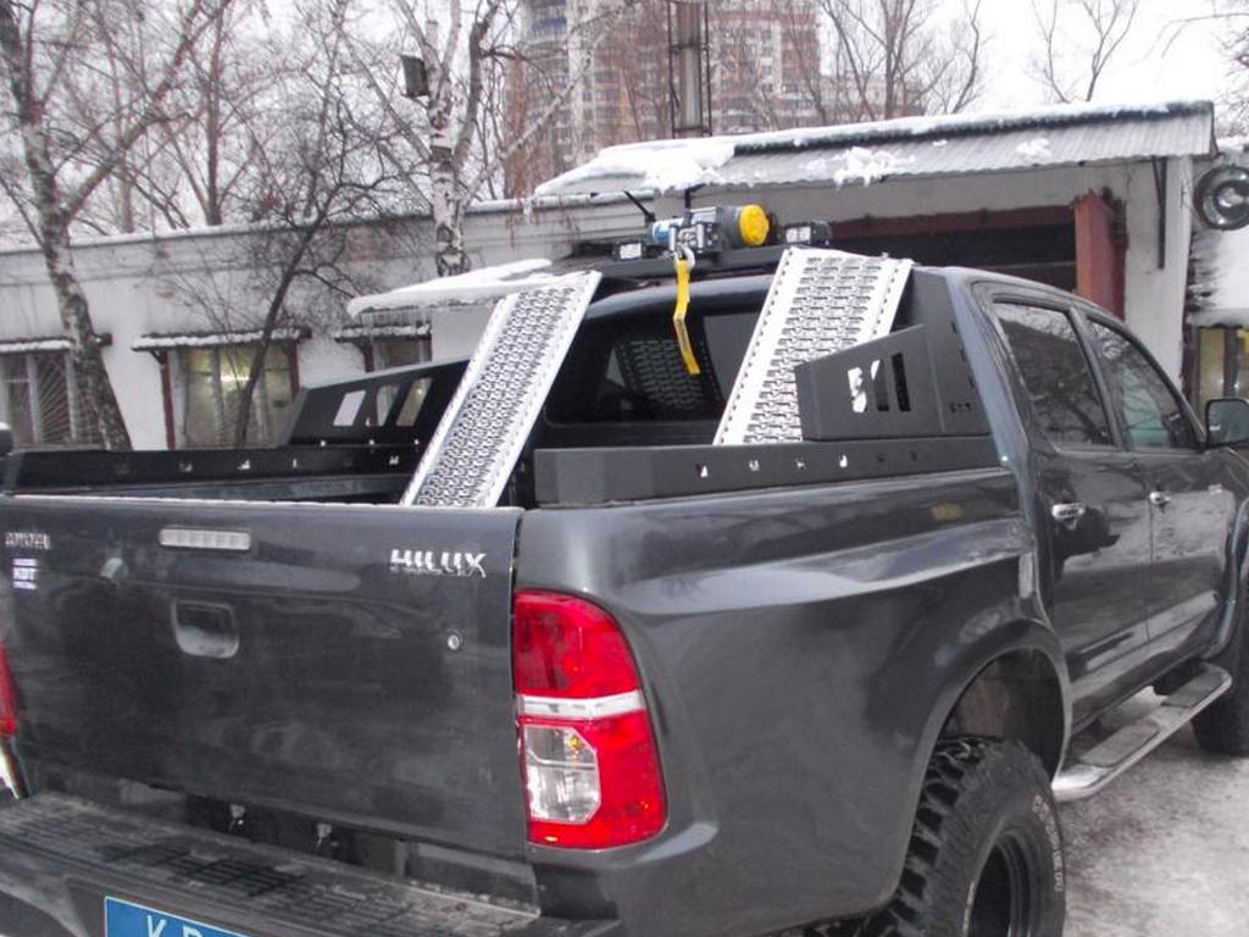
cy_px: 578
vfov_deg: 40.5
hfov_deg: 52.2
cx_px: 761
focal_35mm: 35
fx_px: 1263
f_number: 2.7
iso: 250
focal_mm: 4
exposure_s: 1/25
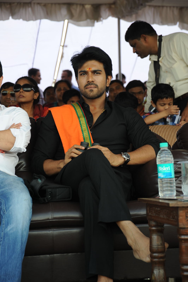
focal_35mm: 120
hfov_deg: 11.4
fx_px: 941
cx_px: 94
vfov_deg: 17.1
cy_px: 141
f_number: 7.1
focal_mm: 120
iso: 500
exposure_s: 1/125
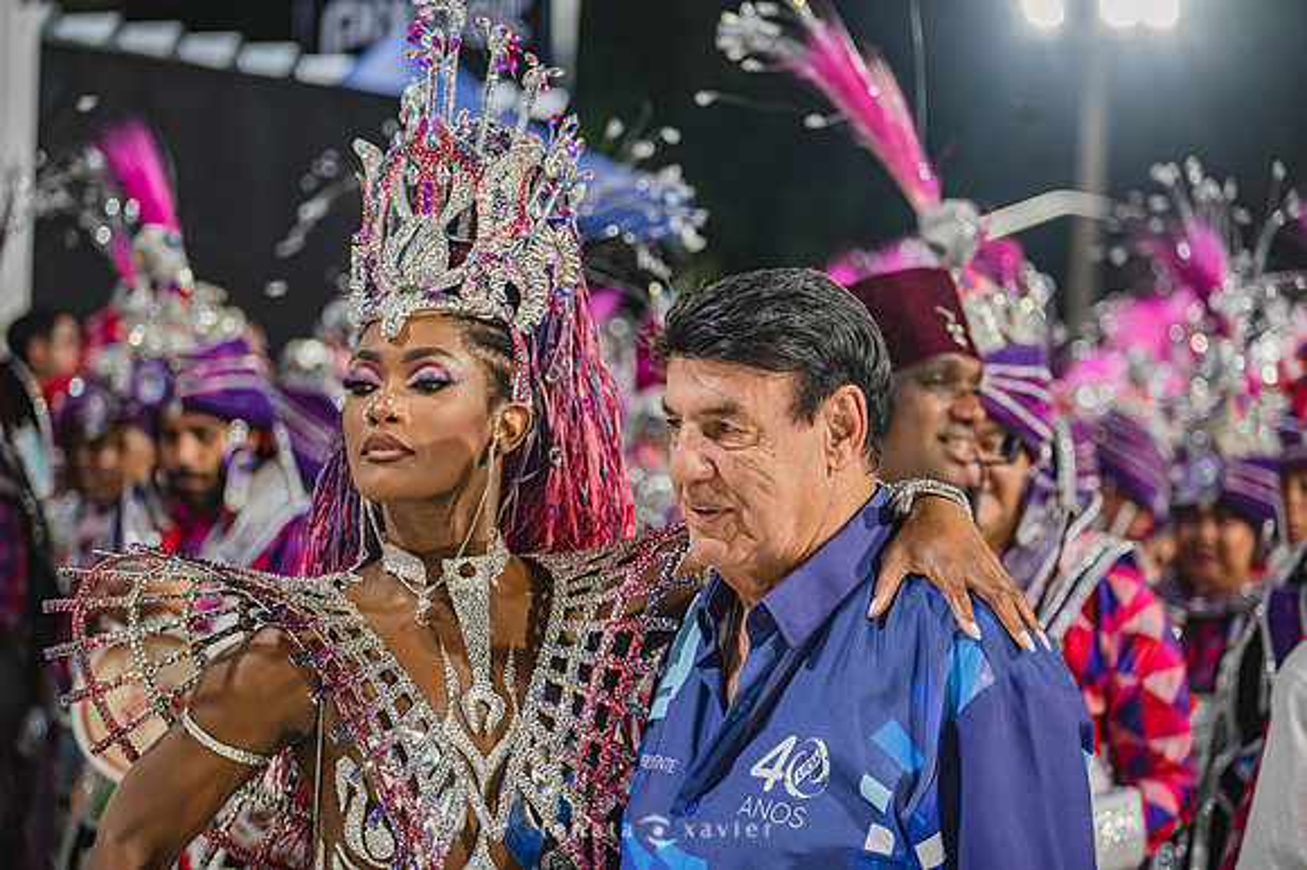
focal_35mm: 135
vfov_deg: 10.1
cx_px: 654
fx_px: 4898
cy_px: 435
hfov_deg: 15.2
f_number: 5
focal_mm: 135
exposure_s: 1/160
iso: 2500
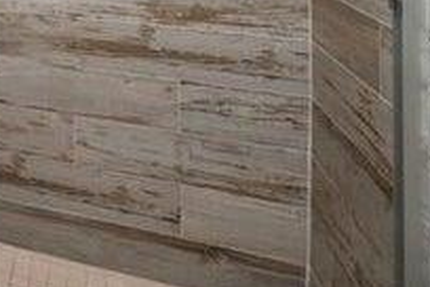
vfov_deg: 21.9
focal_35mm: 53
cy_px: -125
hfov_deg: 25.5
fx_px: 633
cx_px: -251
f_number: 8
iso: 200
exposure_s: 1/15
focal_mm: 15
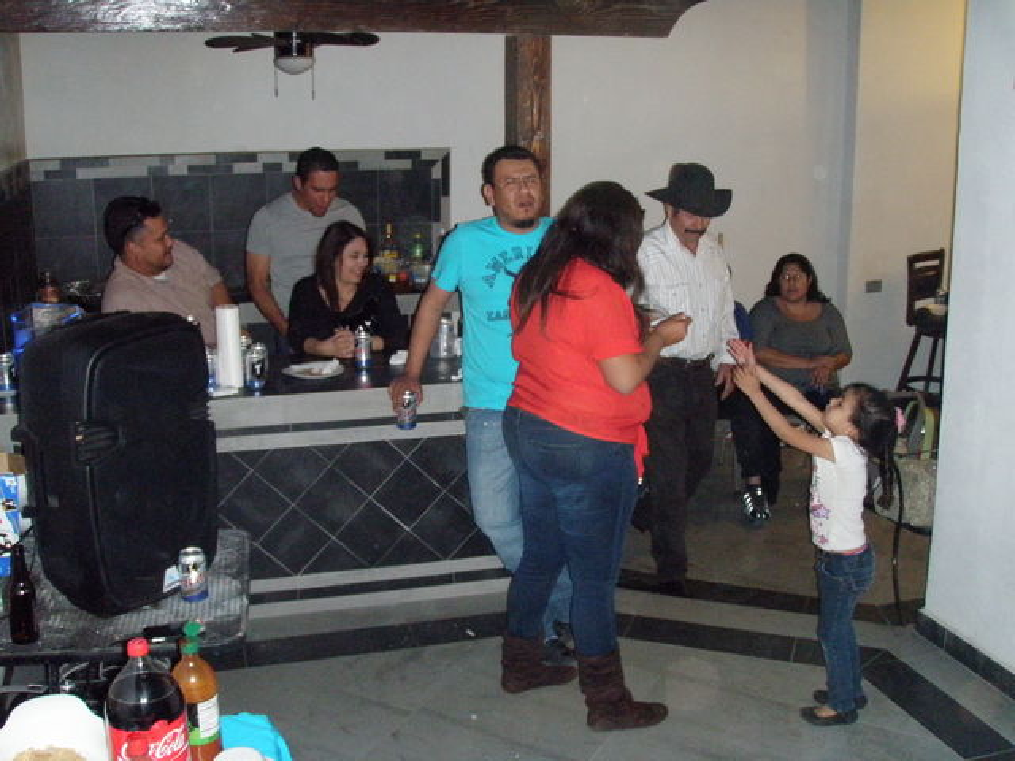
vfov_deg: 37.7
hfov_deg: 49.0
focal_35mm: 38
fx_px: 1114
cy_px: 380
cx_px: 508
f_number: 3.5
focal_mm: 6.7
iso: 640
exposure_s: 1/30
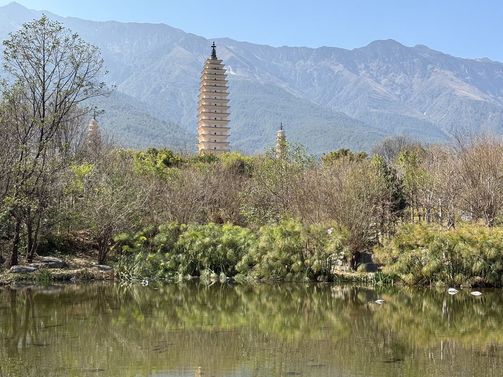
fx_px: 756
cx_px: 252
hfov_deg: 36.8
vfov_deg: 28.0
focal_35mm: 52
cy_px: 188
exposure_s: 1/1484
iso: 32
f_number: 1.6
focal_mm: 5.96
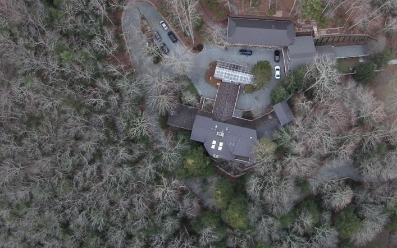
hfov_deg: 46.2
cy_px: 68
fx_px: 465
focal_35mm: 43
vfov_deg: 29.5
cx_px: 216
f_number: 2.8
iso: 467
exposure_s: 1/29.9
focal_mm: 5
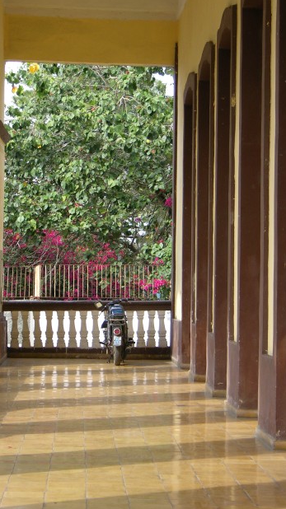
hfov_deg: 9.6
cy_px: 227
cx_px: 105
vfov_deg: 17.0
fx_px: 1701
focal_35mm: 126
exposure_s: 1/119
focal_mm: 23.7
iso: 50
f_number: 3.6
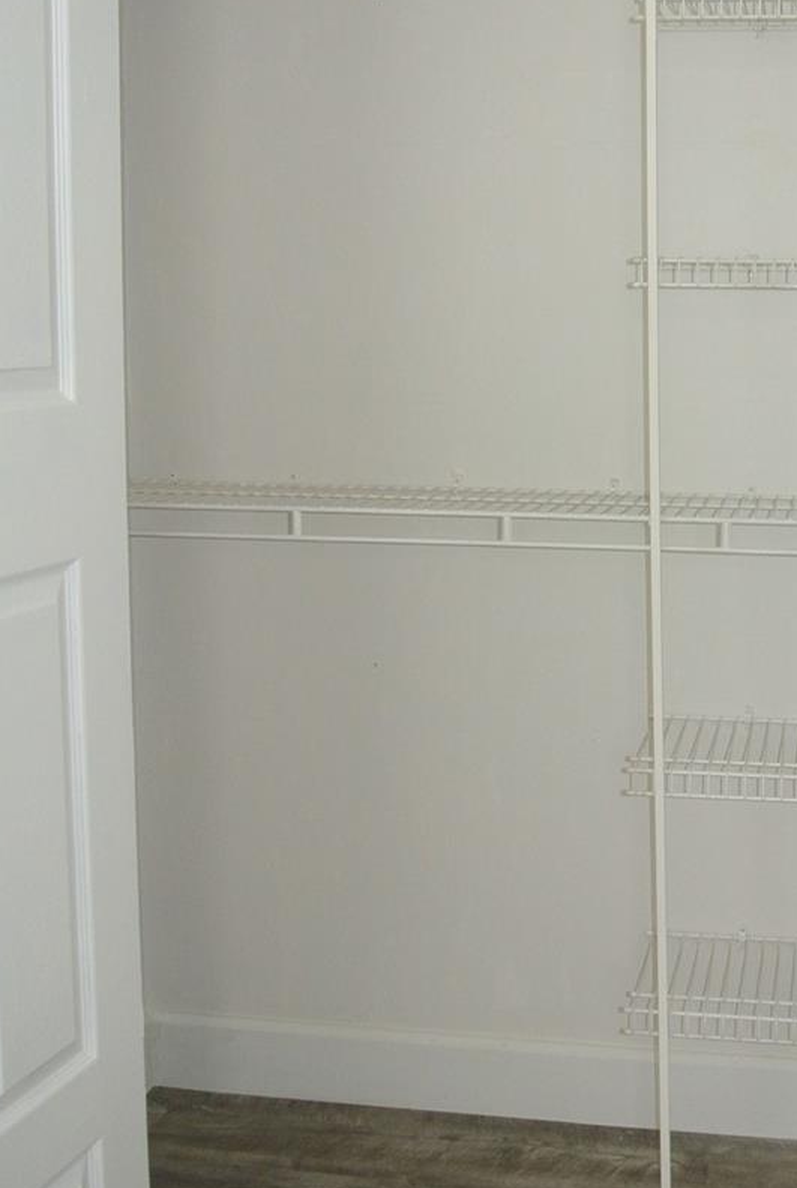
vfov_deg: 41.6
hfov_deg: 28.4
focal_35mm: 47
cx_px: 592
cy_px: 475
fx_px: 1553
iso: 450
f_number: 3.8
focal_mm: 11.8
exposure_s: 1/60
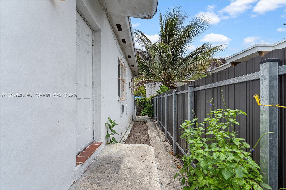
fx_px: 127
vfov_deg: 73.7
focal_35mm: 16
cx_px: 143
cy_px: 95
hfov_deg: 96.7
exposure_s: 1/125
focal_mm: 16
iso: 400
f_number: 9
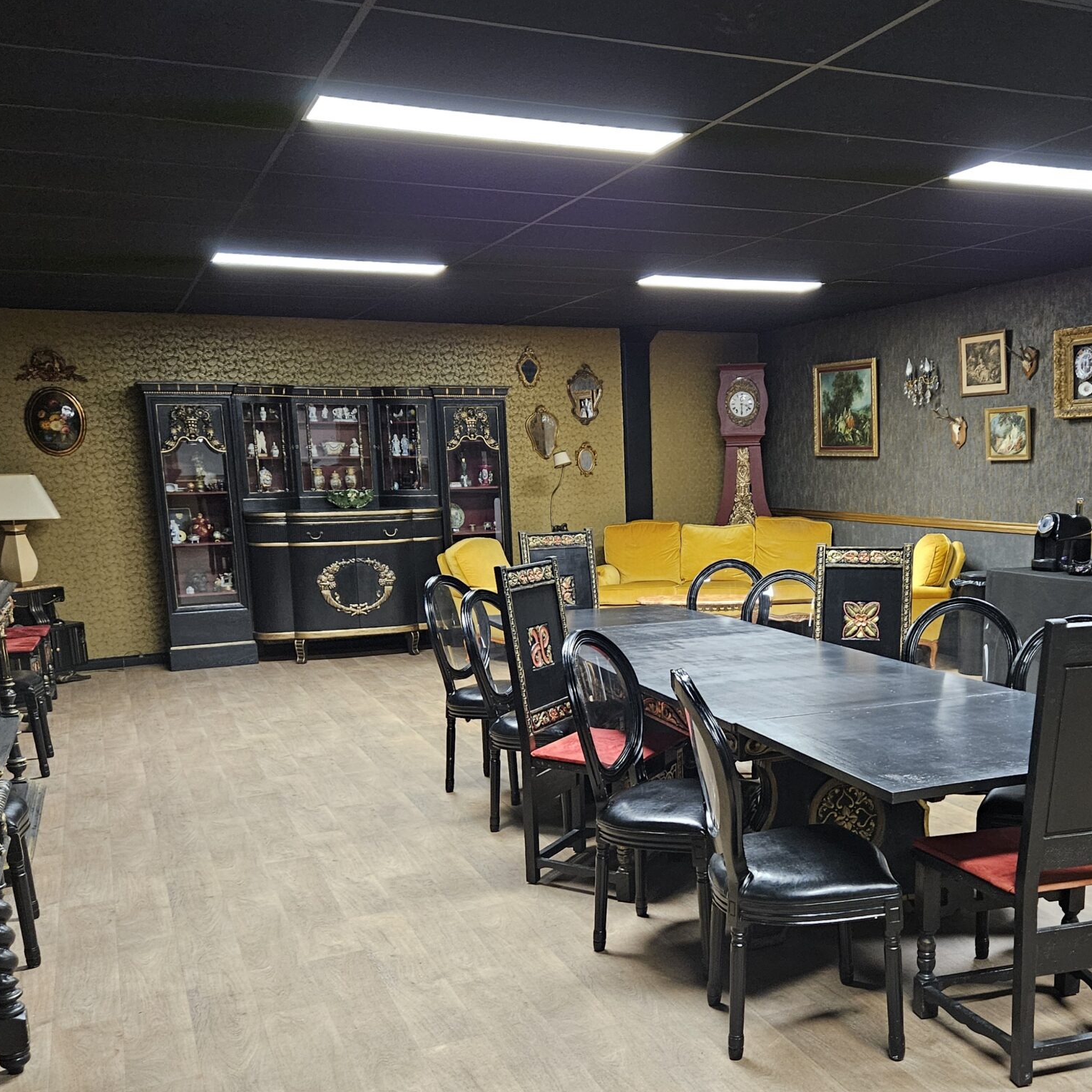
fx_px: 1213
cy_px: 670
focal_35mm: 34
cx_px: 712
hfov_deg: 47.8
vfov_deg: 48.1
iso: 640
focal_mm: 5.4
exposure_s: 1/50
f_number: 1.8
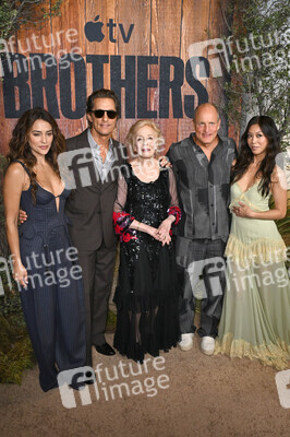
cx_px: 145
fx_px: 424
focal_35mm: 35
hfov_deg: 37.8
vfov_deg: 54.5
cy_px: 218
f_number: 7.1
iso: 1000
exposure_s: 1/250
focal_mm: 35
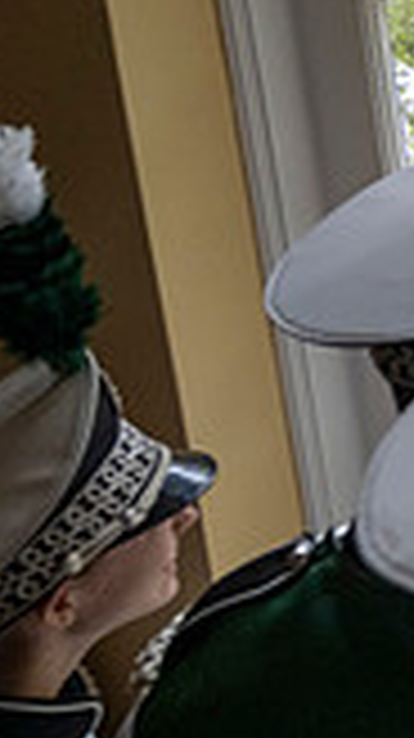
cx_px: 1058
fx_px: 1017
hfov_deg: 13.8
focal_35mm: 52
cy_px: 137
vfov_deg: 38.3
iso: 1000
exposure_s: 1/1000
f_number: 4
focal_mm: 14
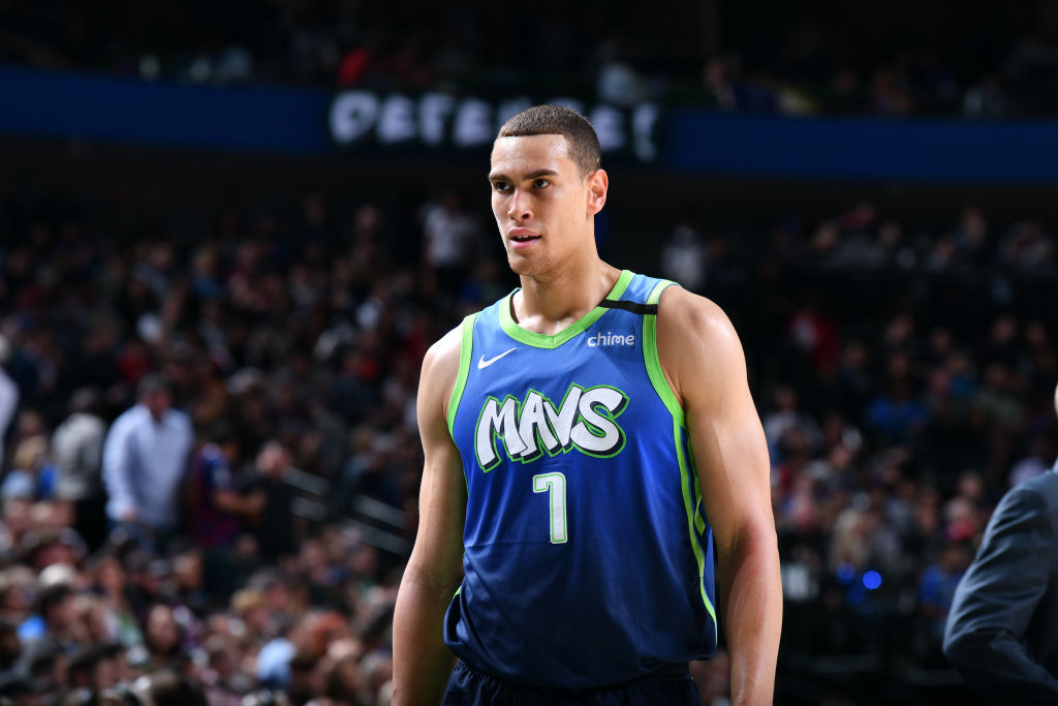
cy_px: 353
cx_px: 529
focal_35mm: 200
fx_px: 5878
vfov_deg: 6.9
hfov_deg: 10.3
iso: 80
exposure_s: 1/320
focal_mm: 200
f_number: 5.6
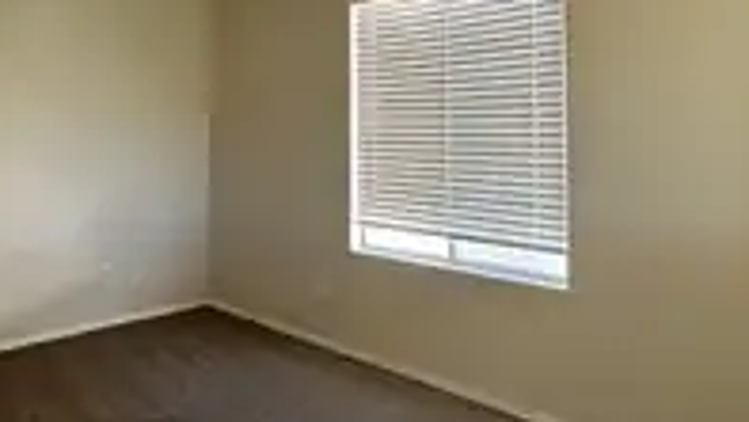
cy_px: 114
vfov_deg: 37.1
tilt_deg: +3.5
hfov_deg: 60.8
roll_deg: +0.4
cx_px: 240
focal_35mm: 31
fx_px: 616
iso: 200
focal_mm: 2.22
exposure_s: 1/99
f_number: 2.2
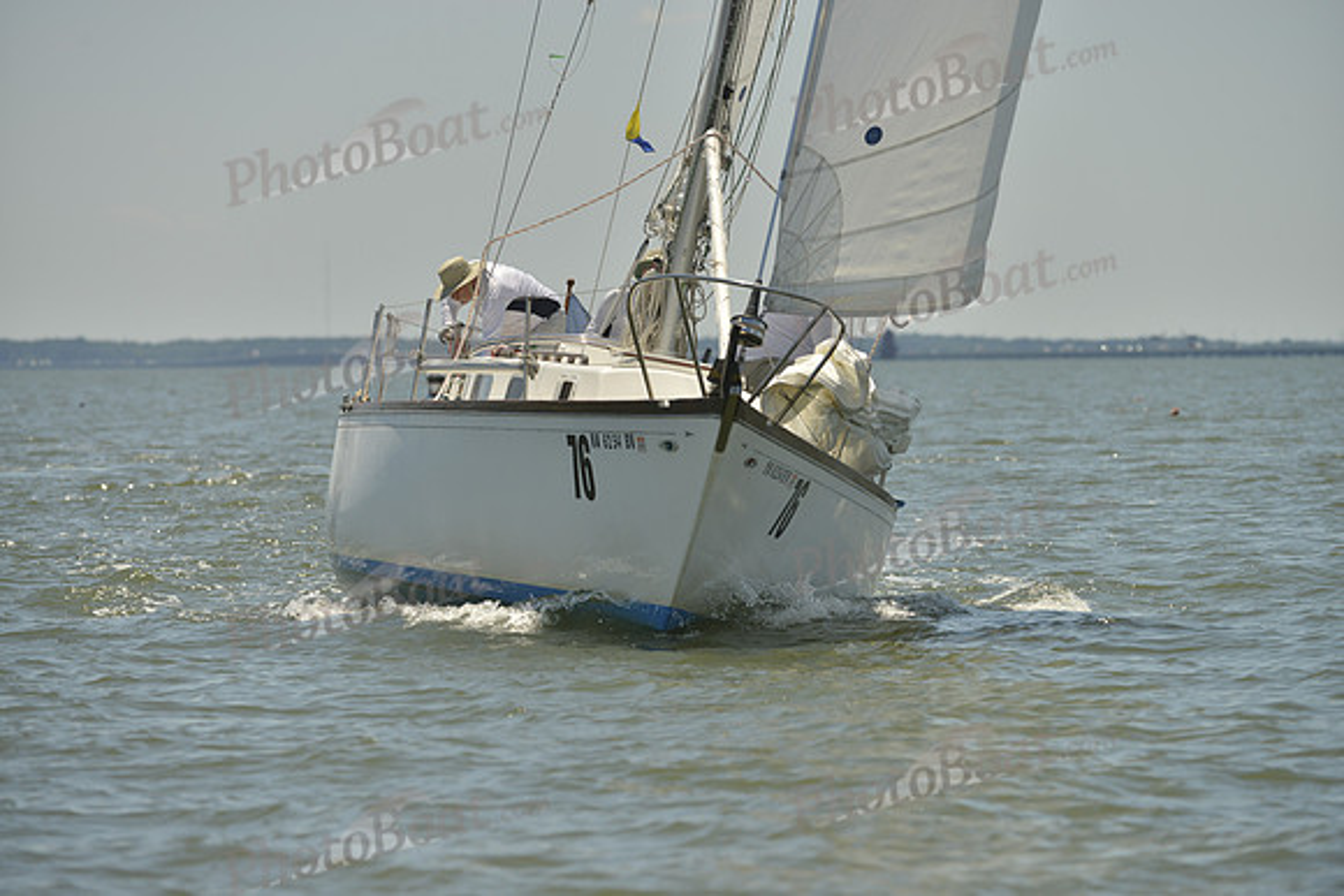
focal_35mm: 250
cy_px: 448
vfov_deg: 5.5
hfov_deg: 8.2
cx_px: 672
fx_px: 9335
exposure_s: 1/1600
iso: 200
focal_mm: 250
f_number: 5.6
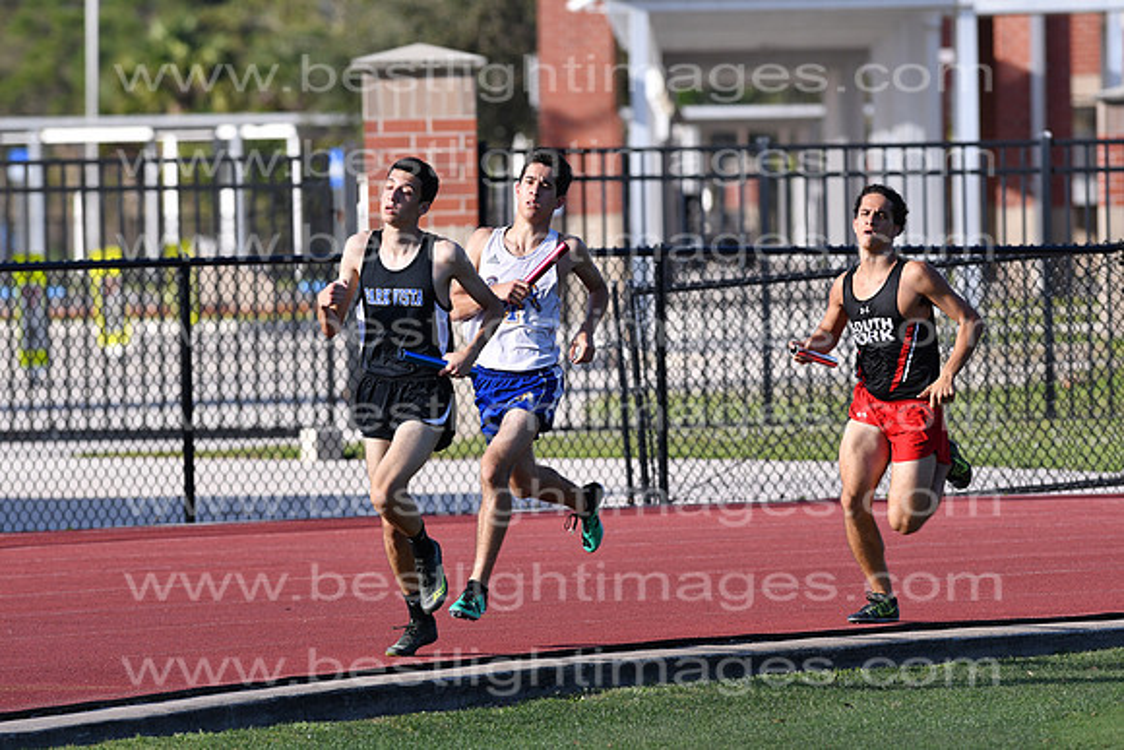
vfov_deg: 3.1
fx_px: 14053
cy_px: 375
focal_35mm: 450
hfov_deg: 4.6
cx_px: 562
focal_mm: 300
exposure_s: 1/1600
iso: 320
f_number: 5.6
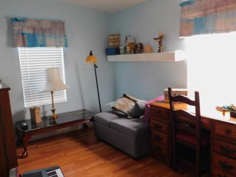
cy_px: 88
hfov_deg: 60.0
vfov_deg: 46.7
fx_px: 204
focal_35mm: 30
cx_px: 118
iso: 400
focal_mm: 5.3
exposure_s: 1/10
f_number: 3.2
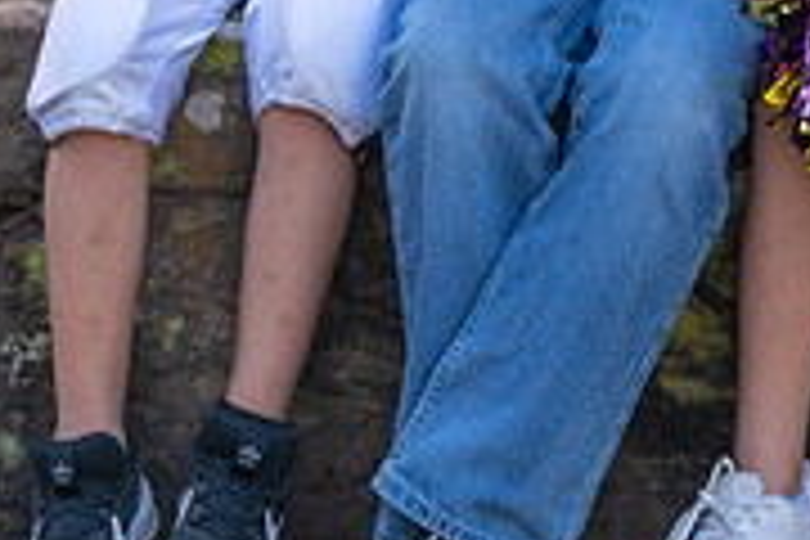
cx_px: 774
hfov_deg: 9.1
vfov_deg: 6.1
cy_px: -110
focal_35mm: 225
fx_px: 5062
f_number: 2.8
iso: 500
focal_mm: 70
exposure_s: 1/320
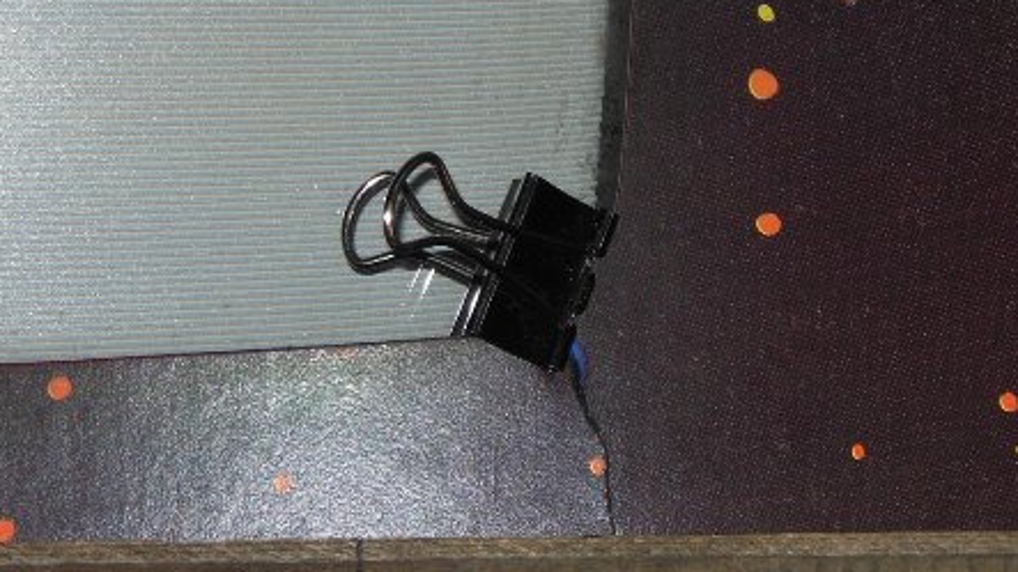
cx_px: 506
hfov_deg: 19.8
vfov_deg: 11.2
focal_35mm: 108
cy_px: 262
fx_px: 2915
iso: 125
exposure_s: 1/60
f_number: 4.7
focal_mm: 17.5
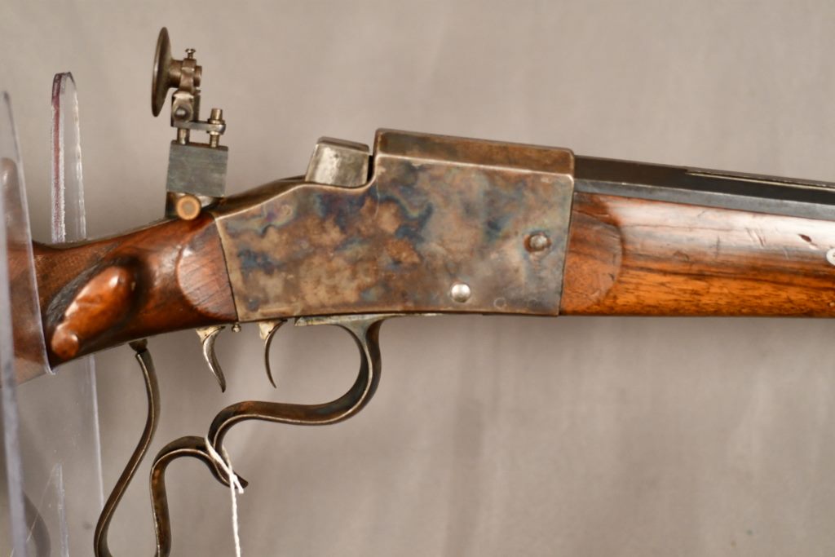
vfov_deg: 15.2
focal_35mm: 90
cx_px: 418
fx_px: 2088
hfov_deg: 22.6
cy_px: 278
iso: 2200
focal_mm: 60
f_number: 3.2
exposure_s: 1/250
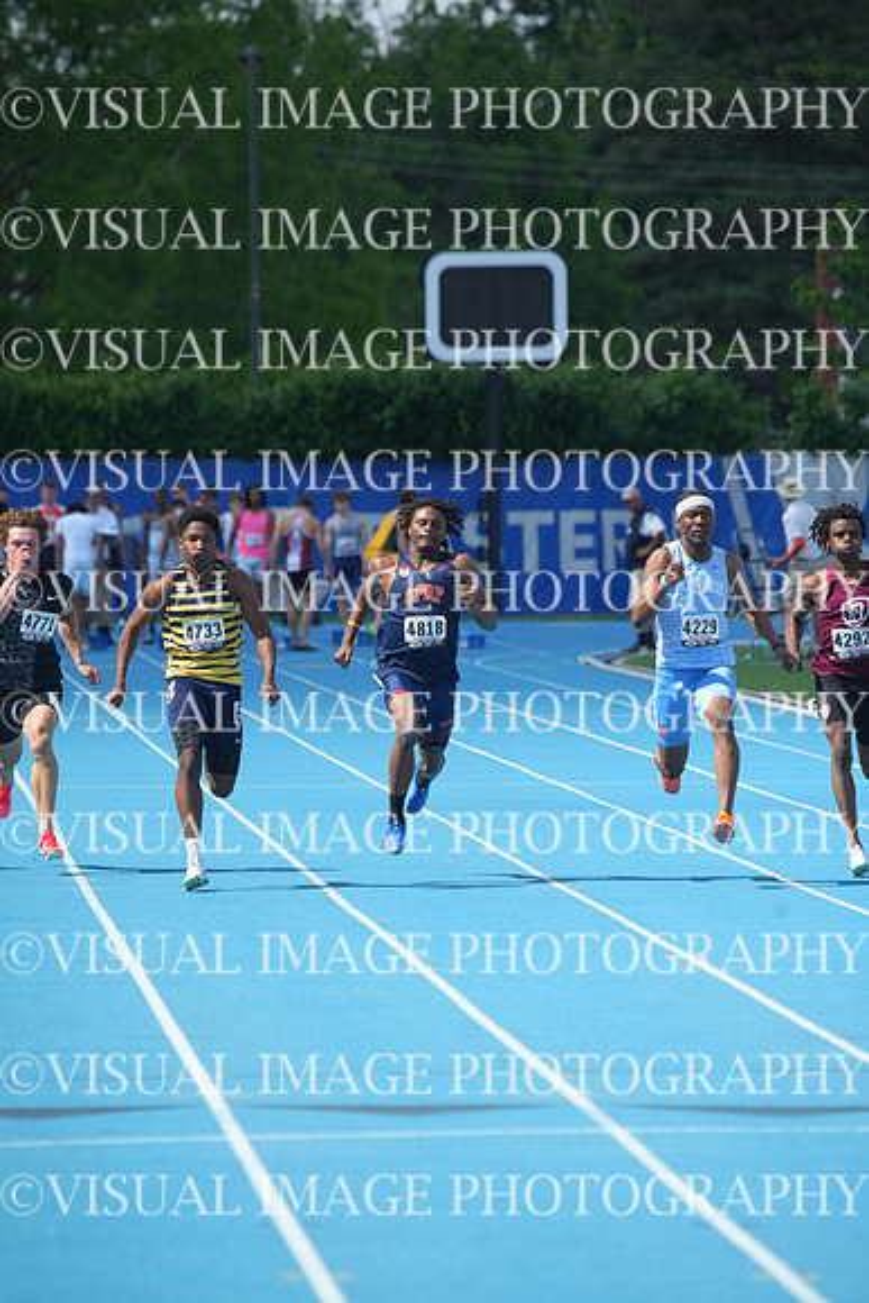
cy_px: 652
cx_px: 434
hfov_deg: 4.4
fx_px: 11217
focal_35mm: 310
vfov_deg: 6.6
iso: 400
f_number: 6.3
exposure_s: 1/1250
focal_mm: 310
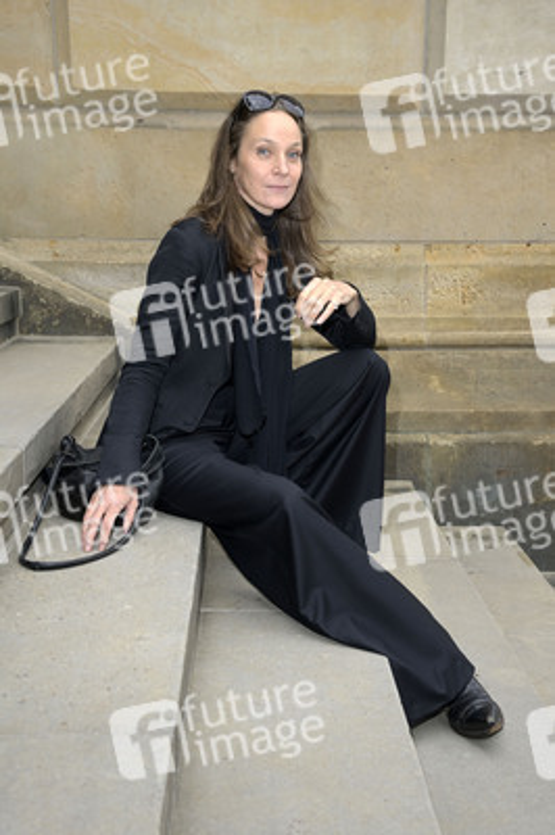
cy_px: 418
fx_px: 1019
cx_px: 278
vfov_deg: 44.5
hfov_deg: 30.5
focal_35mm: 44
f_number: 5.6
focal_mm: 44
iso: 500
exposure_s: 1/250
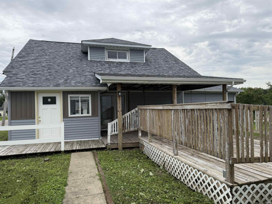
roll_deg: +1.6
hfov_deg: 71.6
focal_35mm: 24
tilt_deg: +1.6
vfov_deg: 56.8
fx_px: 189
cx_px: 136
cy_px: 102
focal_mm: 6.76
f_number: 1.78
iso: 80
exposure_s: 1/2299
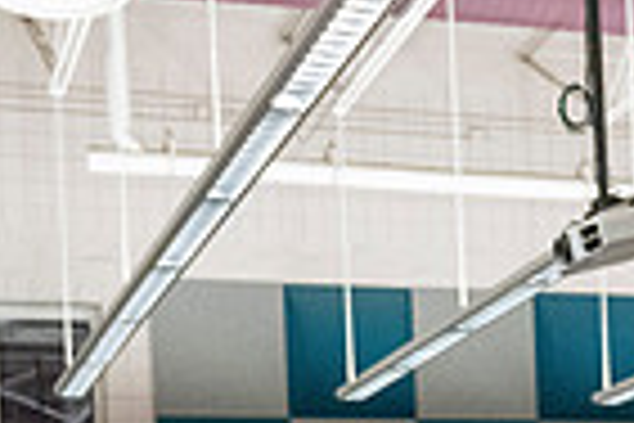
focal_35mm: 99
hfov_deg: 20.6
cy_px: 754
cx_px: 364
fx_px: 1743
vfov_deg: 12.6
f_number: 4
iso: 10000
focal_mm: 24
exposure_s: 1/500
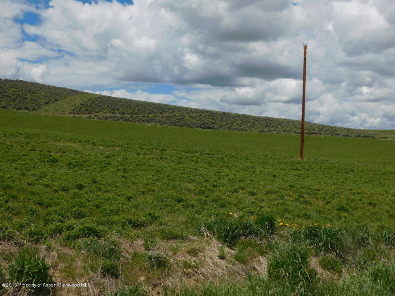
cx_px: 198
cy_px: 148
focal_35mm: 40
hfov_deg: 46.8
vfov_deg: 36.0
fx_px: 456
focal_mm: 7.1
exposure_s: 1/800
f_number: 7.2
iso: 125
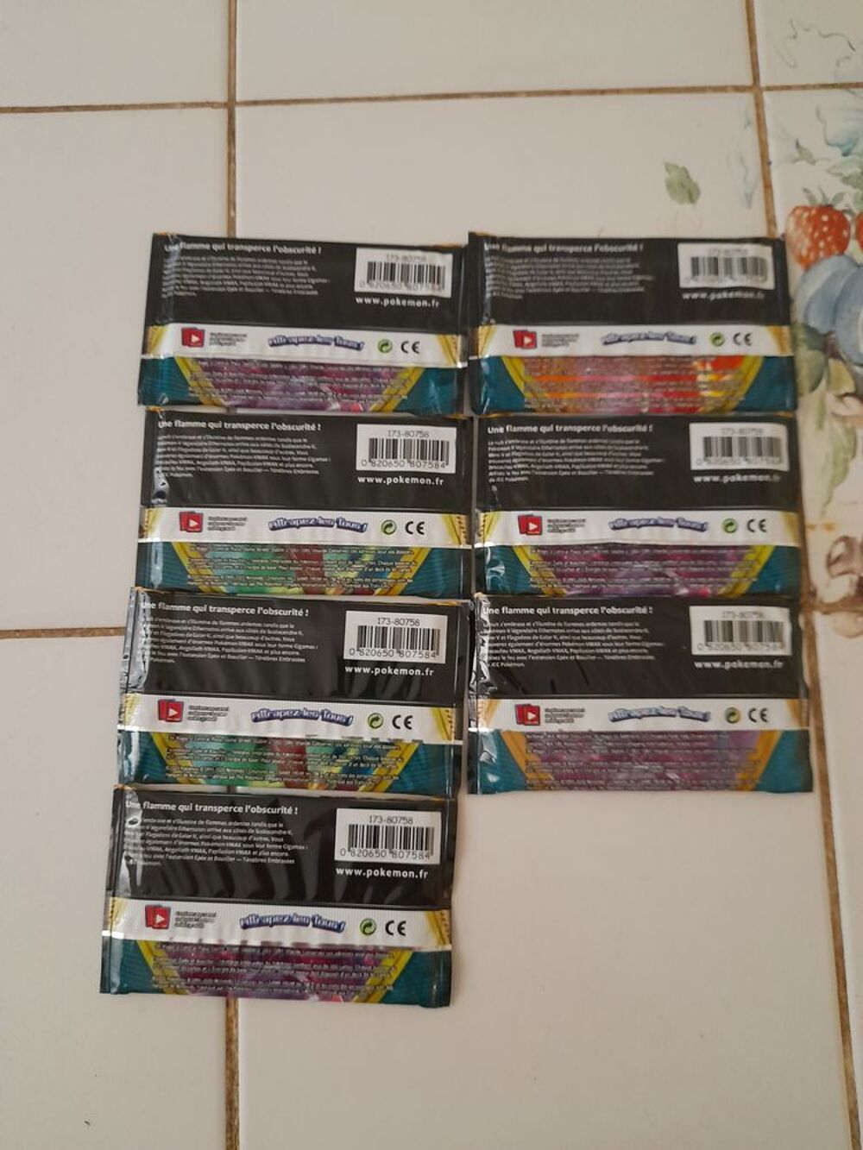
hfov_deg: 54.9
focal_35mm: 25
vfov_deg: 69.4
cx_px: 432
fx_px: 831
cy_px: 575
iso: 640
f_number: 2
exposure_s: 1/10
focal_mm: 4.6
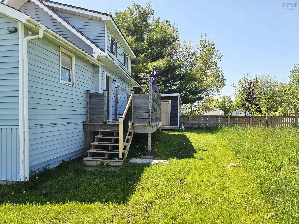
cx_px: 150
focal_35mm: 23
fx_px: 199
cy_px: 112
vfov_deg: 58.9
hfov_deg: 73.9
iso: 12
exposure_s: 1/385
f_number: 1.7
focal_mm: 6.3
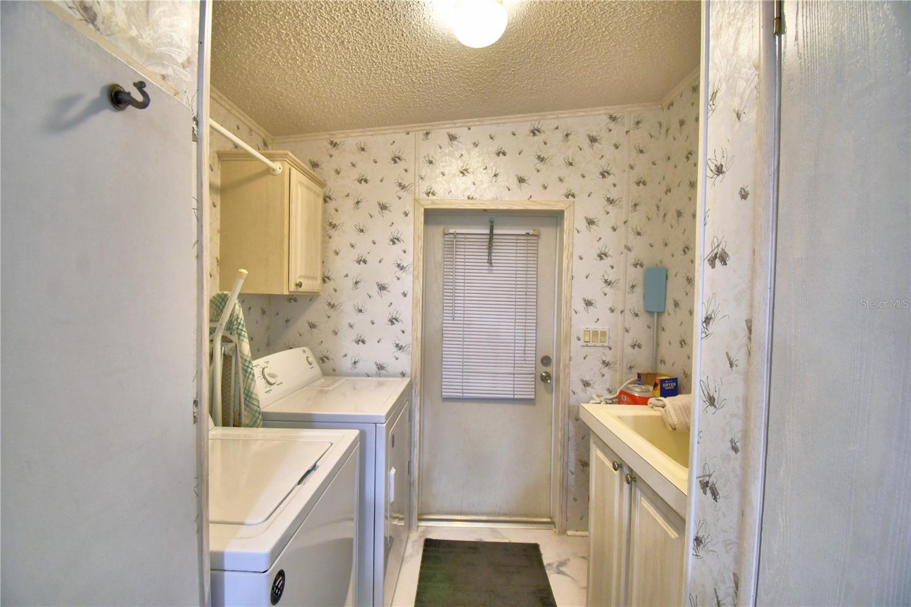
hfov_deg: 100.4
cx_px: 456
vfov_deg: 77.3
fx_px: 379
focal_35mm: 15
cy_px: 304
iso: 400
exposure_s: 1/30
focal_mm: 10
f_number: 4.5
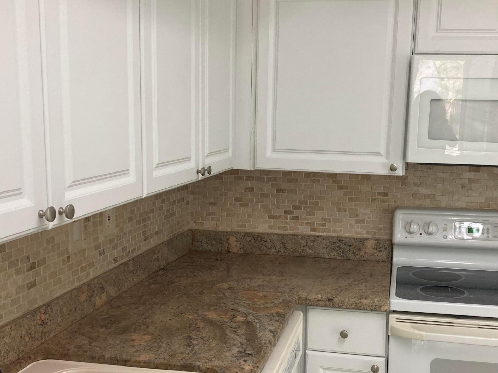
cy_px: 222
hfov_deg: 44.8
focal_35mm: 42
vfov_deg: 34.2
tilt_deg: -9.9
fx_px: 604
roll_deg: -1.3
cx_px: 269
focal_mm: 3.99
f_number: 1.8
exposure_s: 1/60
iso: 80
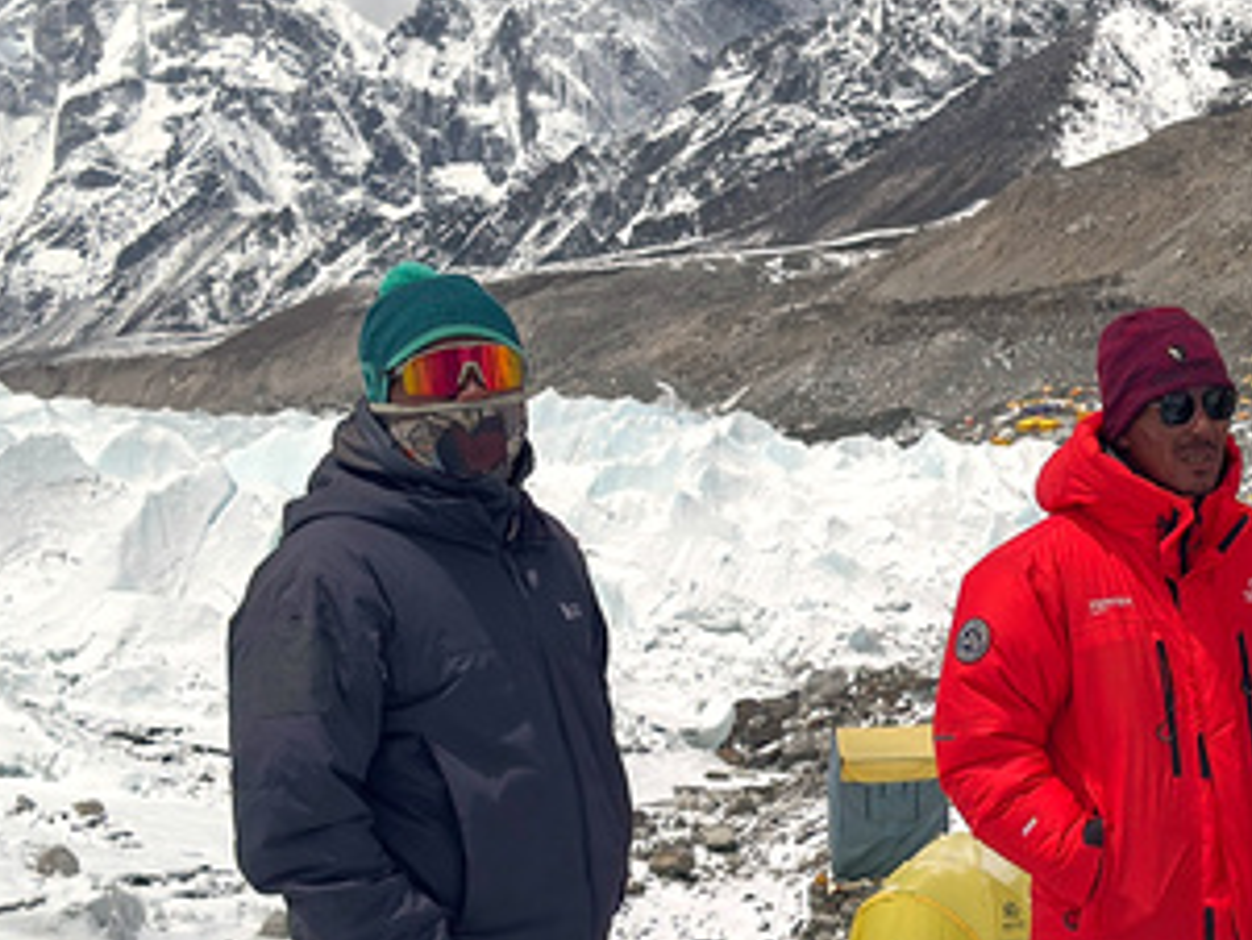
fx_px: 4306
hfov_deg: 16.0
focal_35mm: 119
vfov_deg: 12.5
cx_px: 1439
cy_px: 374
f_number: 1.8
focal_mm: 6.8
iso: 64
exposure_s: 1/22222
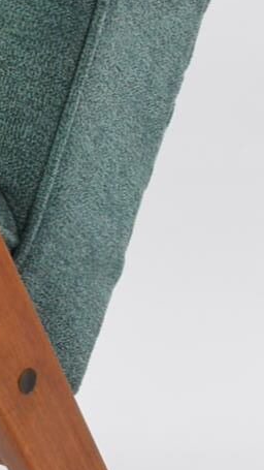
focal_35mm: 186
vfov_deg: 11.4
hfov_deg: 6.1
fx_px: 2314
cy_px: -13
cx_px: -503
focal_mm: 18
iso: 400
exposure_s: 1/60
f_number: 6.3
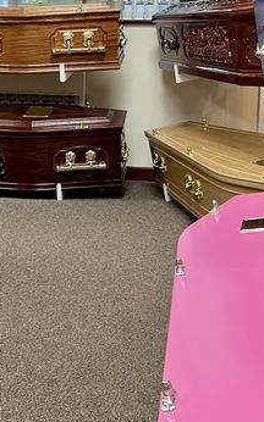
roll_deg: -0.7
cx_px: 28
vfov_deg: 30.1
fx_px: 783
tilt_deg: -6.6
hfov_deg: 18.8
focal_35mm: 68
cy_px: 155
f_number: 1.5
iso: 80
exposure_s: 1/50
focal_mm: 5.7
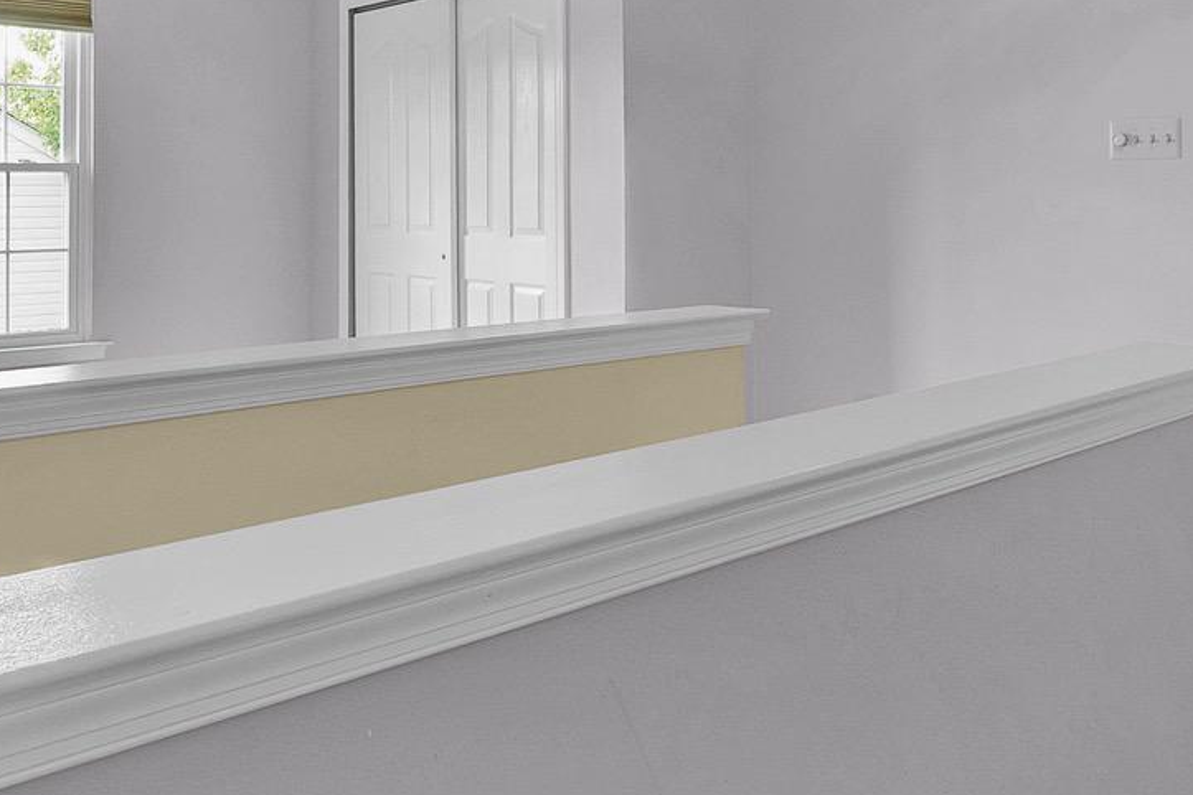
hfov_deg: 55.7
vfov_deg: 37.7
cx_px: 530
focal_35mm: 34
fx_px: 1127
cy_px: 177
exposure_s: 1/5
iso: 200
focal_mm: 12
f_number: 8
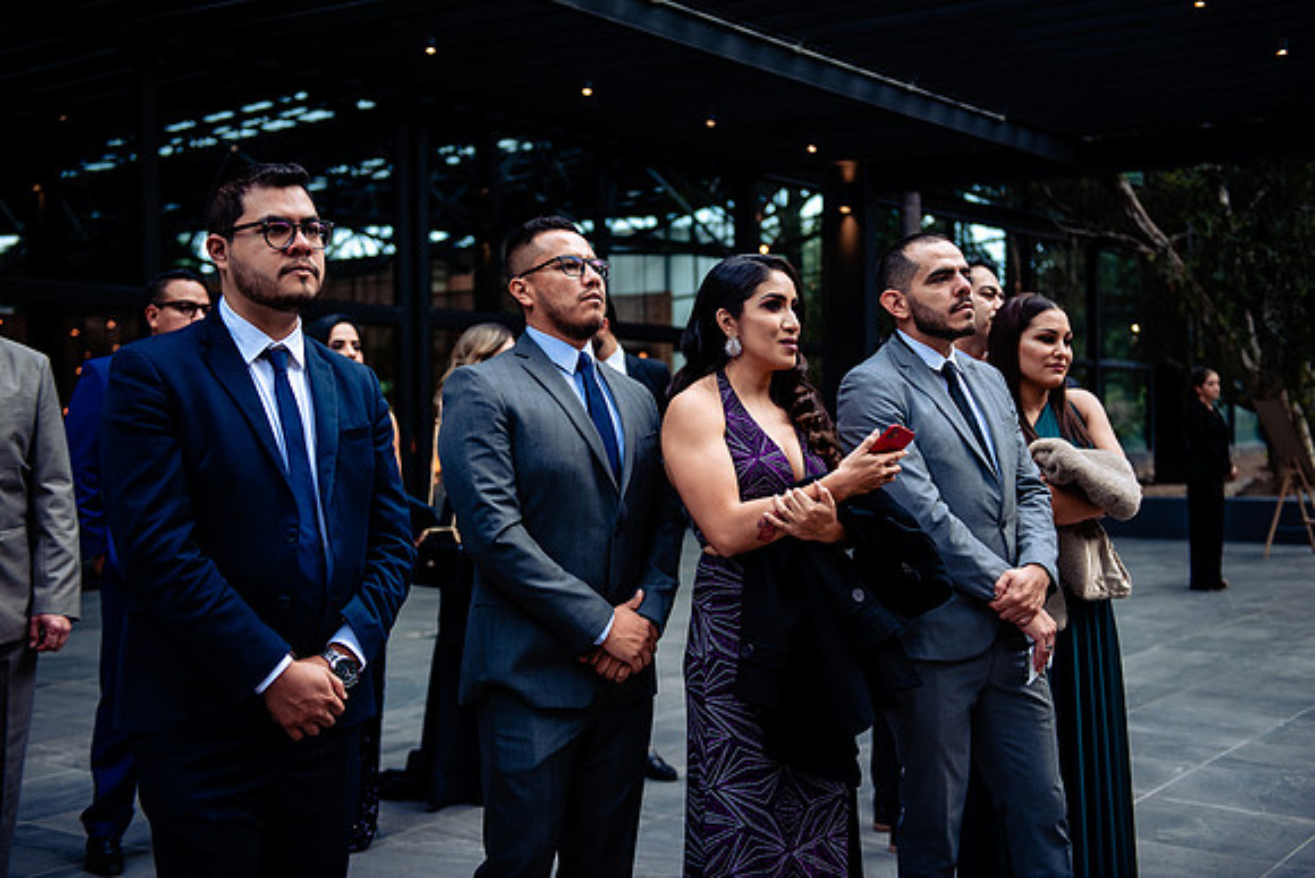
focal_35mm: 45
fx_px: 1644
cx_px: 658
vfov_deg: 29.9
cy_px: 439
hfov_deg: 43.6
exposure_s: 1/160
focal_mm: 45
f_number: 2.8
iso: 320
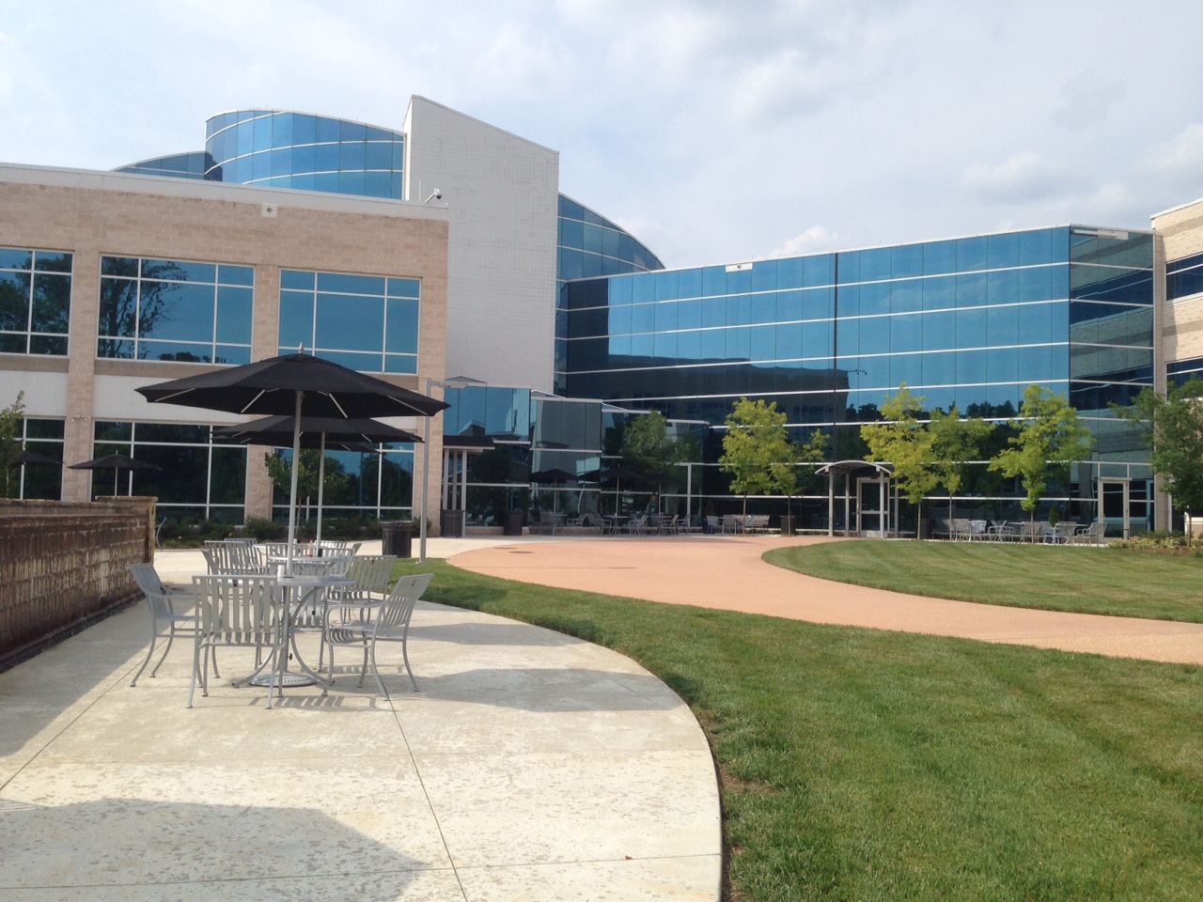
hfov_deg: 55.4
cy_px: 451
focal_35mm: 33
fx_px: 1147
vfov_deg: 42.9
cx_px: 602
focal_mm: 4.12
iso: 50
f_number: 2.4
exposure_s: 1/1642
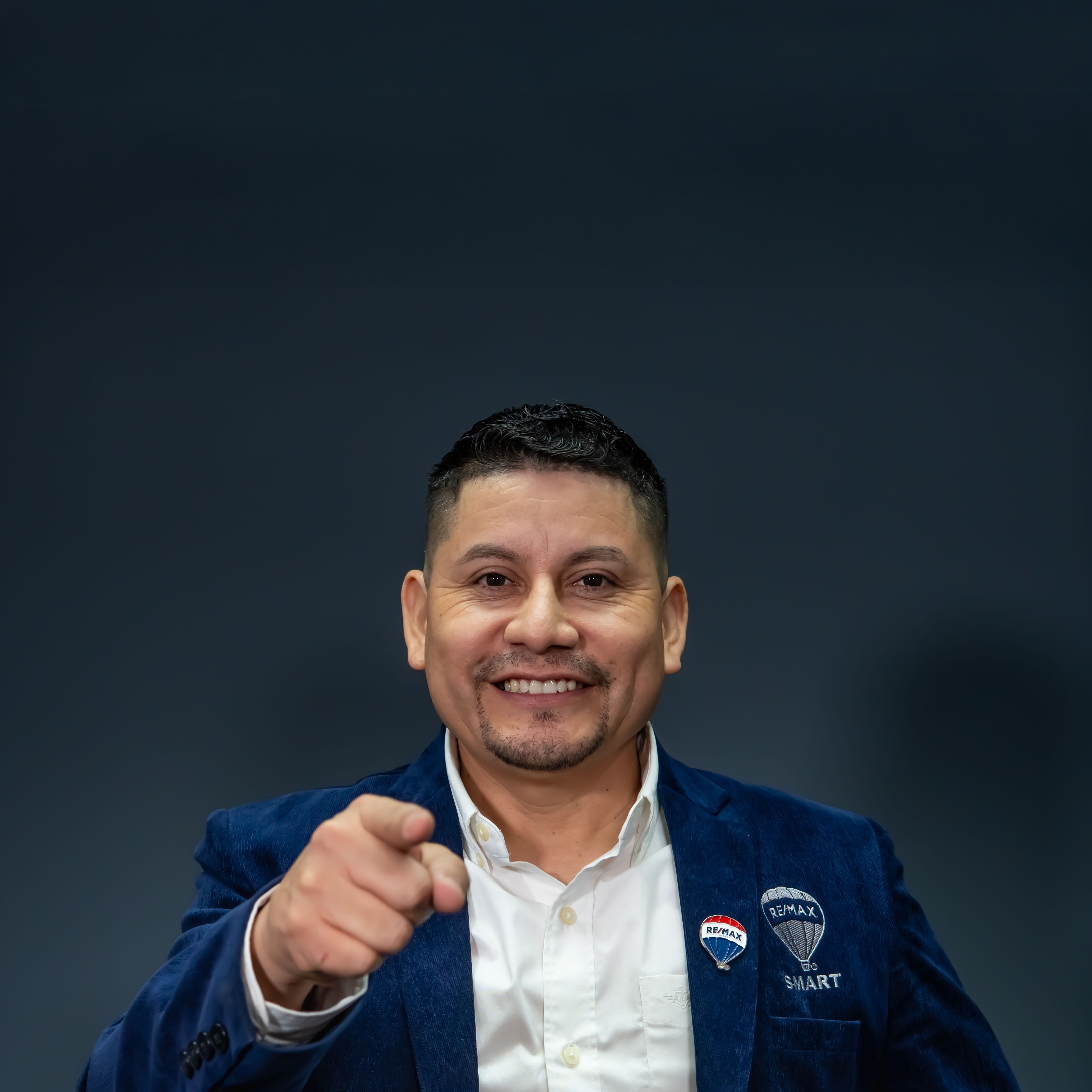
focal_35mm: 58
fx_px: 2070
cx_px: 543
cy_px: 815
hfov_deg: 29.6
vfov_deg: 29.1
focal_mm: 30
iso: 400
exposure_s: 1/100
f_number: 4
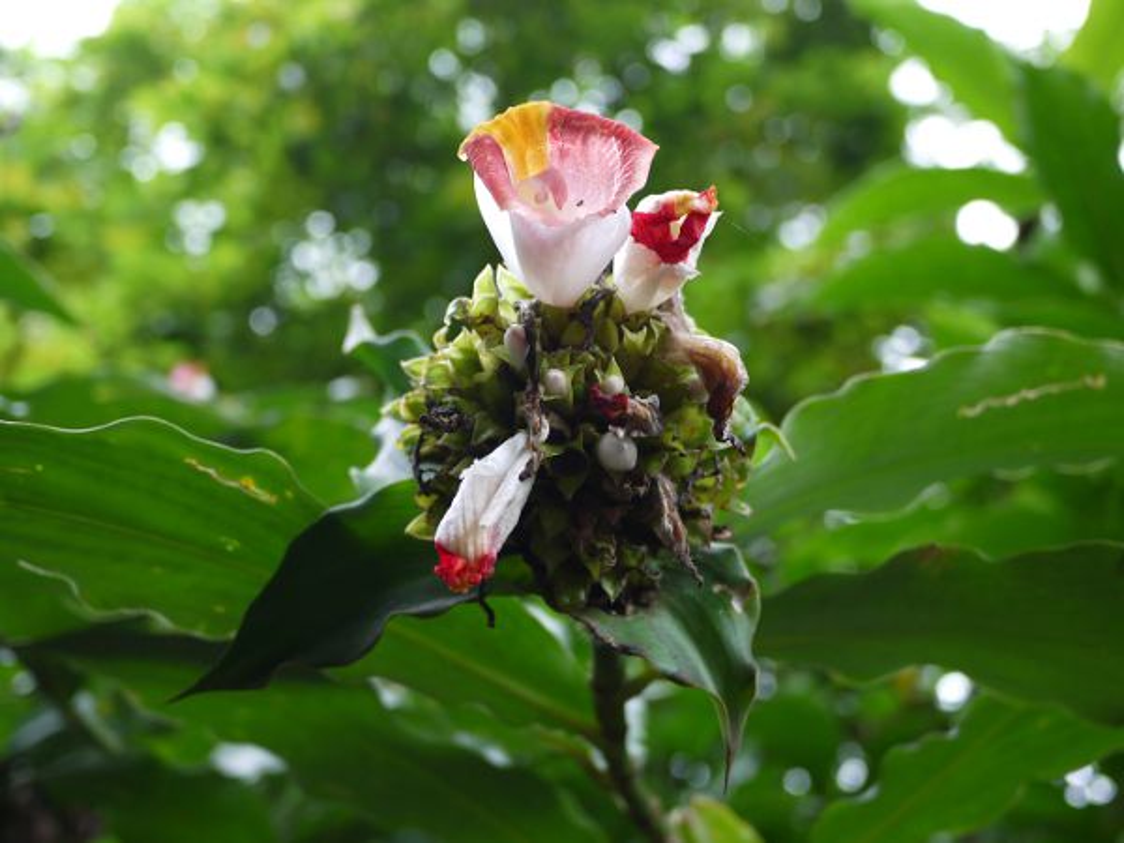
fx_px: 1266
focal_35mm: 39
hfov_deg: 47.9
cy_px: 422
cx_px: 562
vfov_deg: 36.8
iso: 100
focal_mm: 14
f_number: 2.5
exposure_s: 1/60
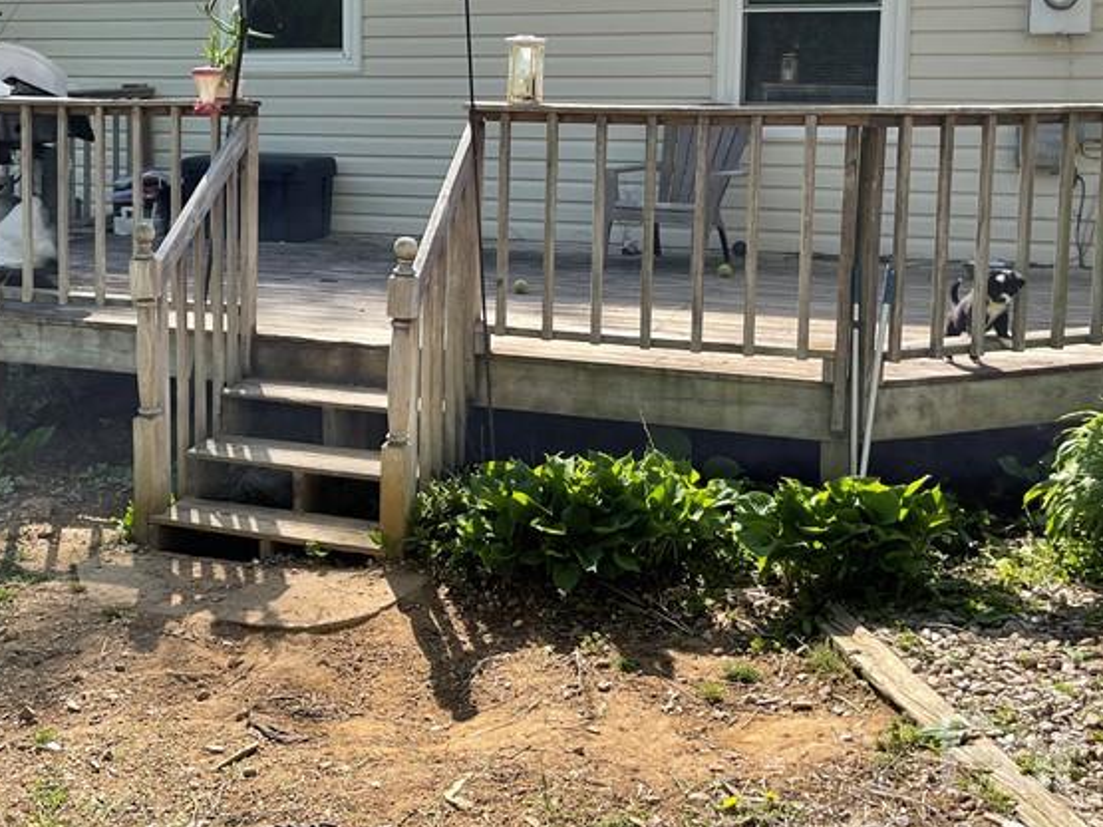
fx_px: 1529
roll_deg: +0.2
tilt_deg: -5.9
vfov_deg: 29.9
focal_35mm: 48
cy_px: 239
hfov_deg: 38.9
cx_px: 322
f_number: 1.6
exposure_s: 1/1225
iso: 32
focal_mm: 5.1
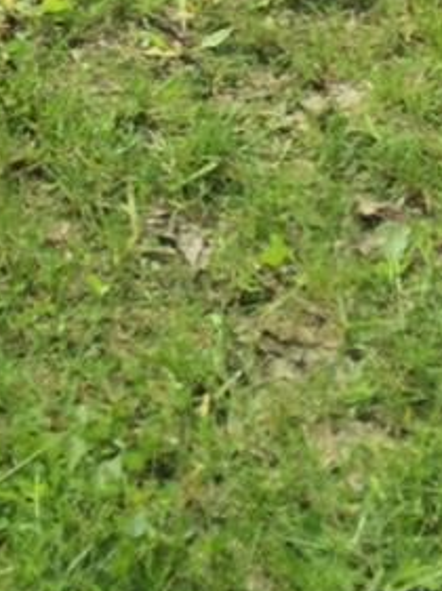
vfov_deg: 11.3
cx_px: 39
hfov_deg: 9.5
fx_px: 2645
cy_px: -665
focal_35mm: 155
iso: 25
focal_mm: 4.15
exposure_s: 1/836
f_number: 2.2
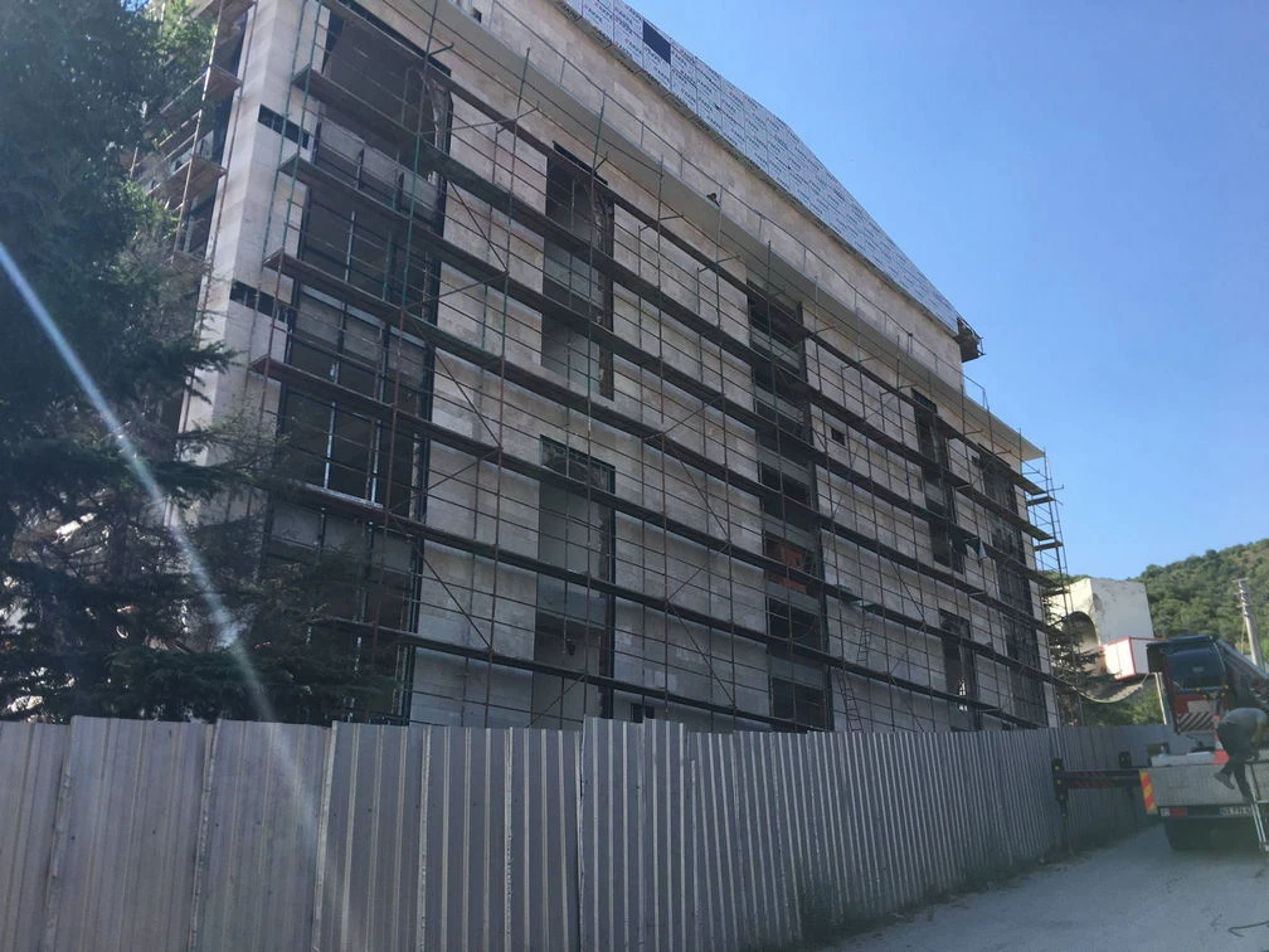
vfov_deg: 48.2
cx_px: 634
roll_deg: -0.7
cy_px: 476
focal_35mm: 29
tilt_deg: +21.4
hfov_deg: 61.7
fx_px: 1063
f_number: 2.2
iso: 25
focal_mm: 4.15
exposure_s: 1/1068
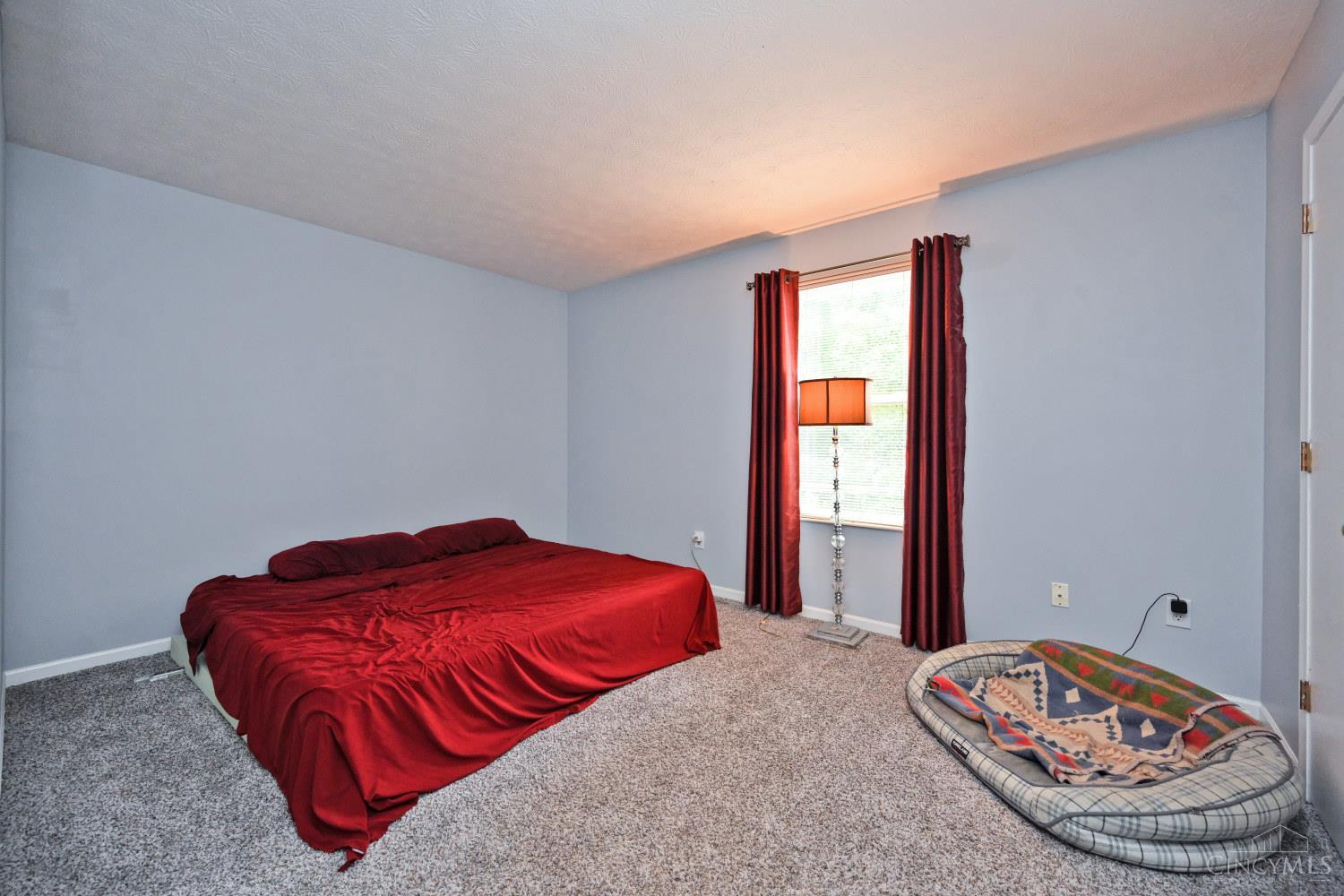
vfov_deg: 81.2
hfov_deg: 104.3
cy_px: 448
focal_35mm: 14
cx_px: 672
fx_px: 523
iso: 1250
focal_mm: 14
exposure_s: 1/60
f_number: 4
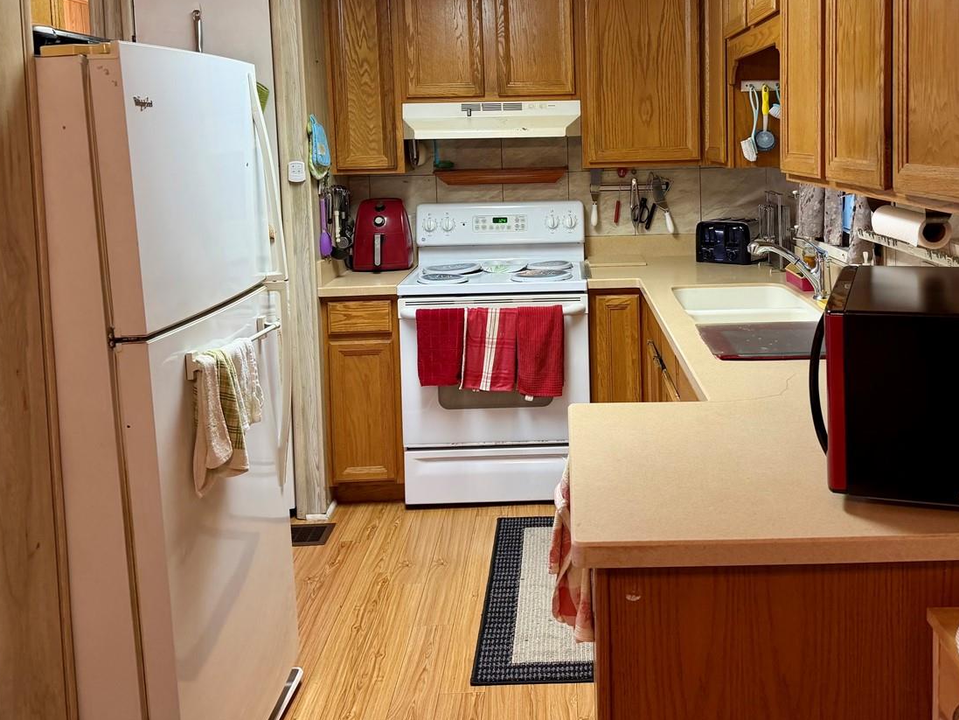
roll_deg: +1.0
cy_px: 212
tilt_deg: -4.5
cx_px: 562
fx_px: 970
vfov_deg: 40.0
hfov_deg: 52.4
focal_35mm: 35
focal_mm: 6.76
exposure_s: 1/60
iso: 125
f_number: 1.78
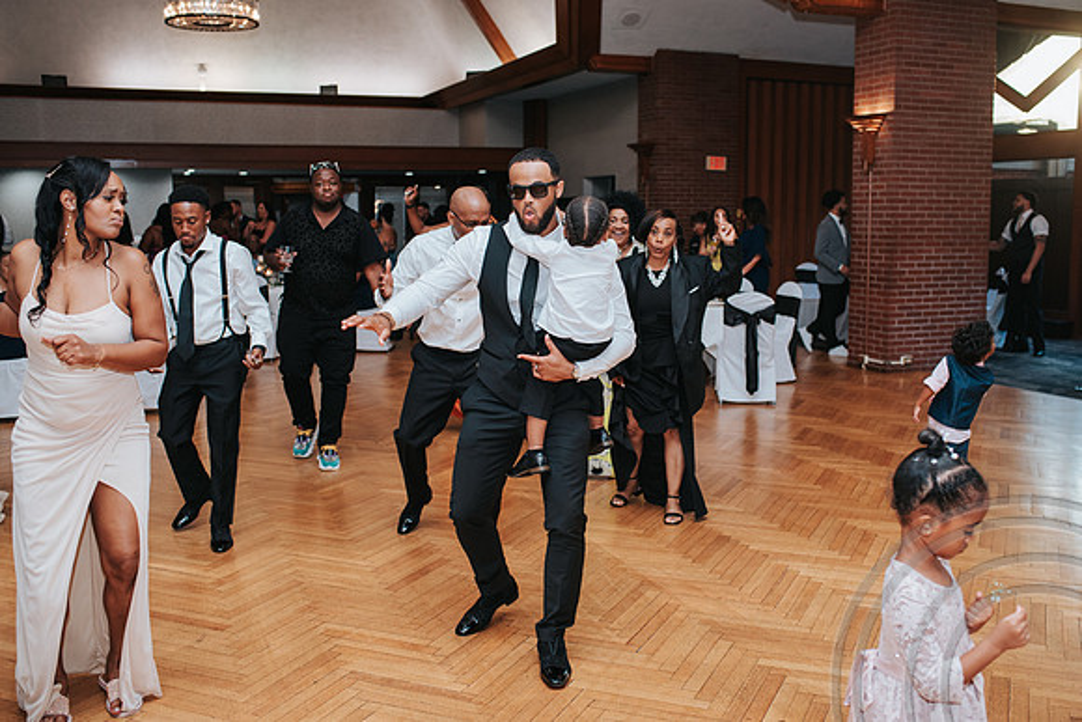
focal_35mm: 37
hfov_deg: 52.0
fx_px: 1109
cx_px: 565
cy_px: 345
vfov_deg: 36.1
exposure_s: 1/200
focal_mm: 35
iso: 1000
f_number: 3.2
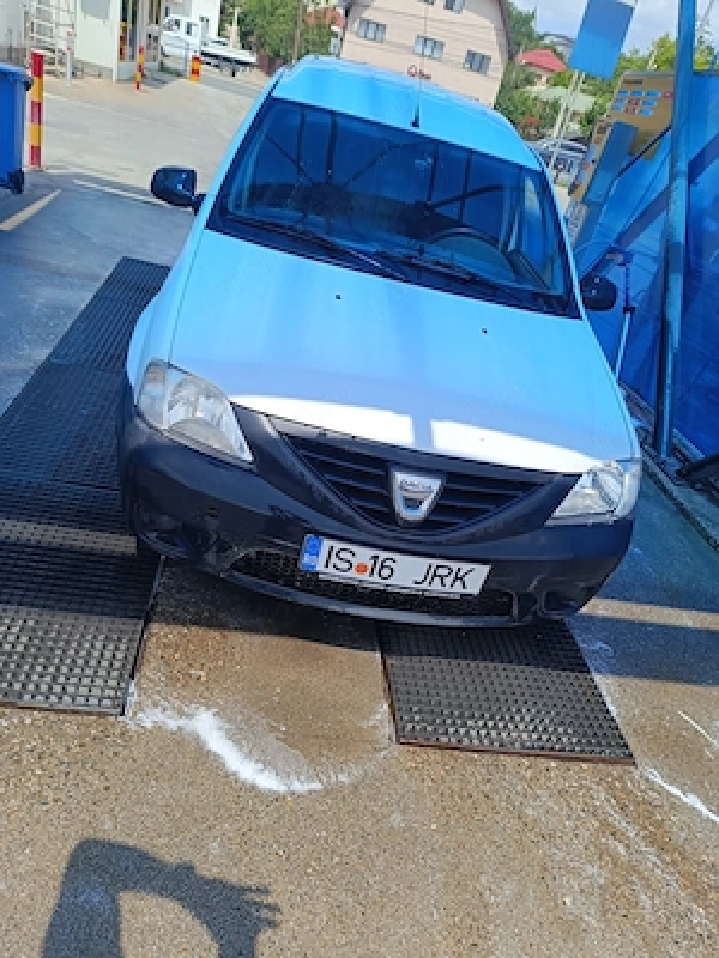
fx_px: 665
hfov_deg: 56.8
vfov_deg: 71.6
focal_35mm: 24
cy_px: 479
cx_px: 360
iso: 59
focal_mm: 5.59
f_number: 1.88
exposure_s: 1/1497
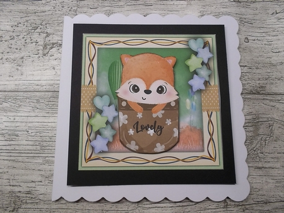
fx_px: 238
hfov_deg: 61.7
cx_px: 142
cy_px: 106
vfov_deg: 48.2
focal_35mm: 29
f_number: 3.3
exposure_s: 1/30
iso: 95
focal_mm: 4.1
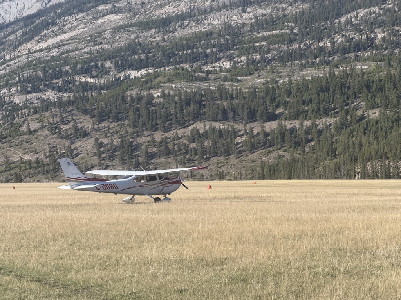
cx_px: 200
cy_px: 150
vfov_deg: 12.3
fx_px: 1390
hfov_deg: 16.4
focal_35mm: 120
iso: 64
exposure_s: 1/1294
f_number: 2.8
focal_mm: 15.66
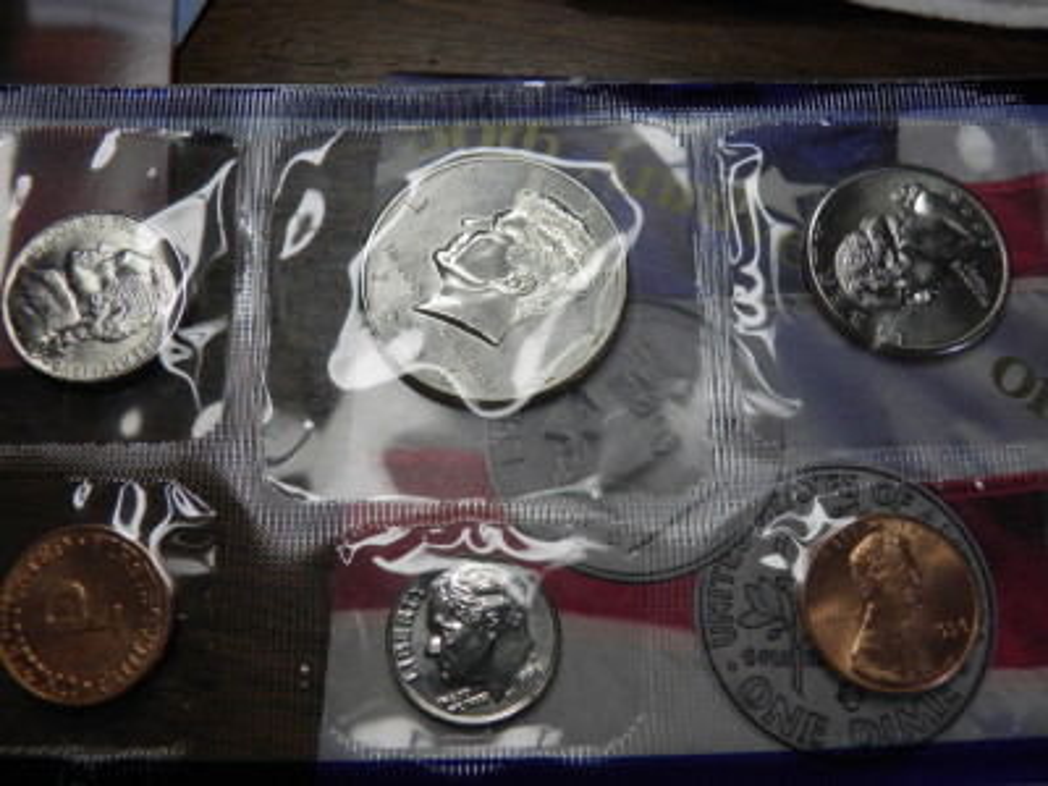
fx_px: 1060
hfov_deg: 52.6
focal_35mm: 35
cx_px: 524
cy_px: 393
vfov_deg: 40.7
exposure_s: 1/60
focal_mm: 6.3
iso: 50
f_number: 3.9
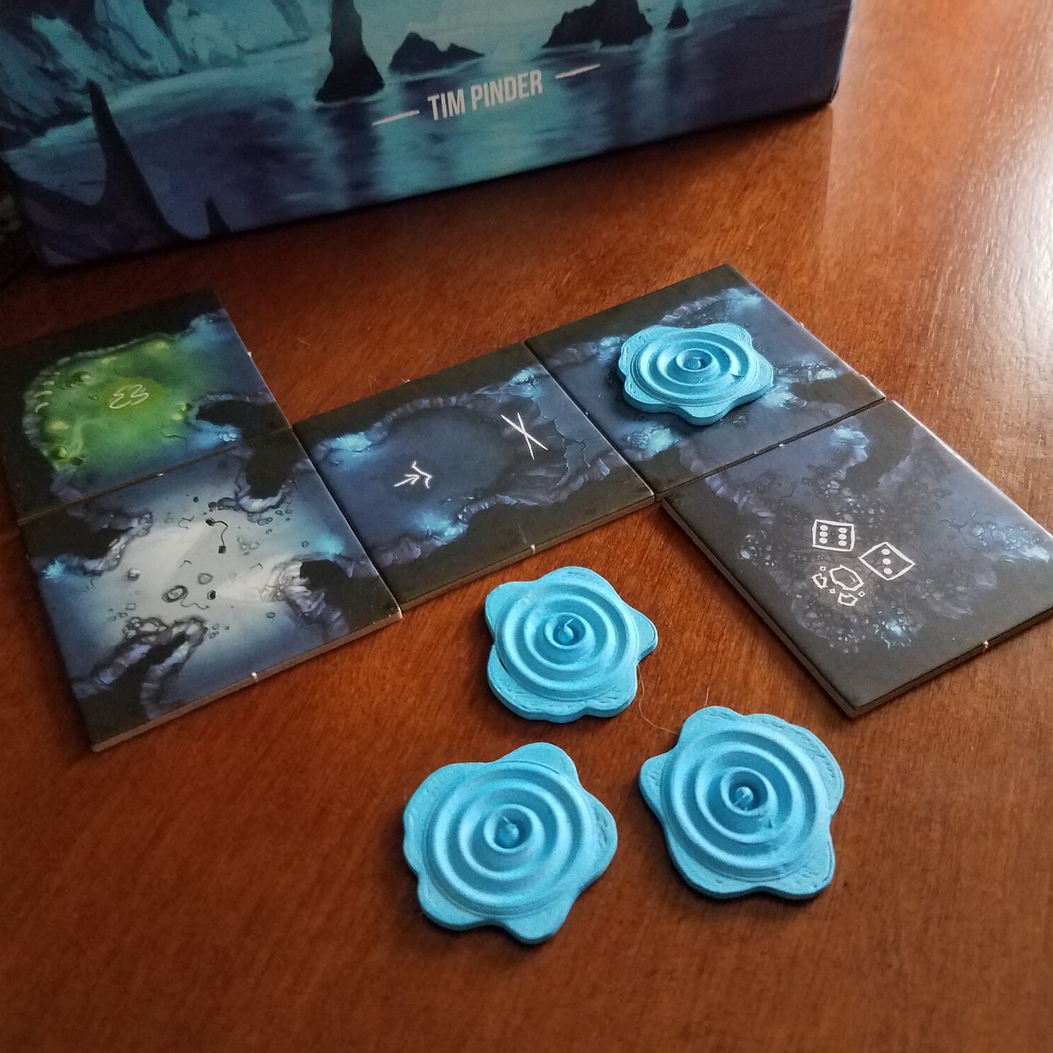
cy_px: 523
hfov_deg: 52.5
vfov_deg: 52.5
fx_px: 1067
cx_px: 509
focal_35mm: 31
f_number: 1.7
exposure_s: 1/10
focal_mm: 4.2
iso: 200
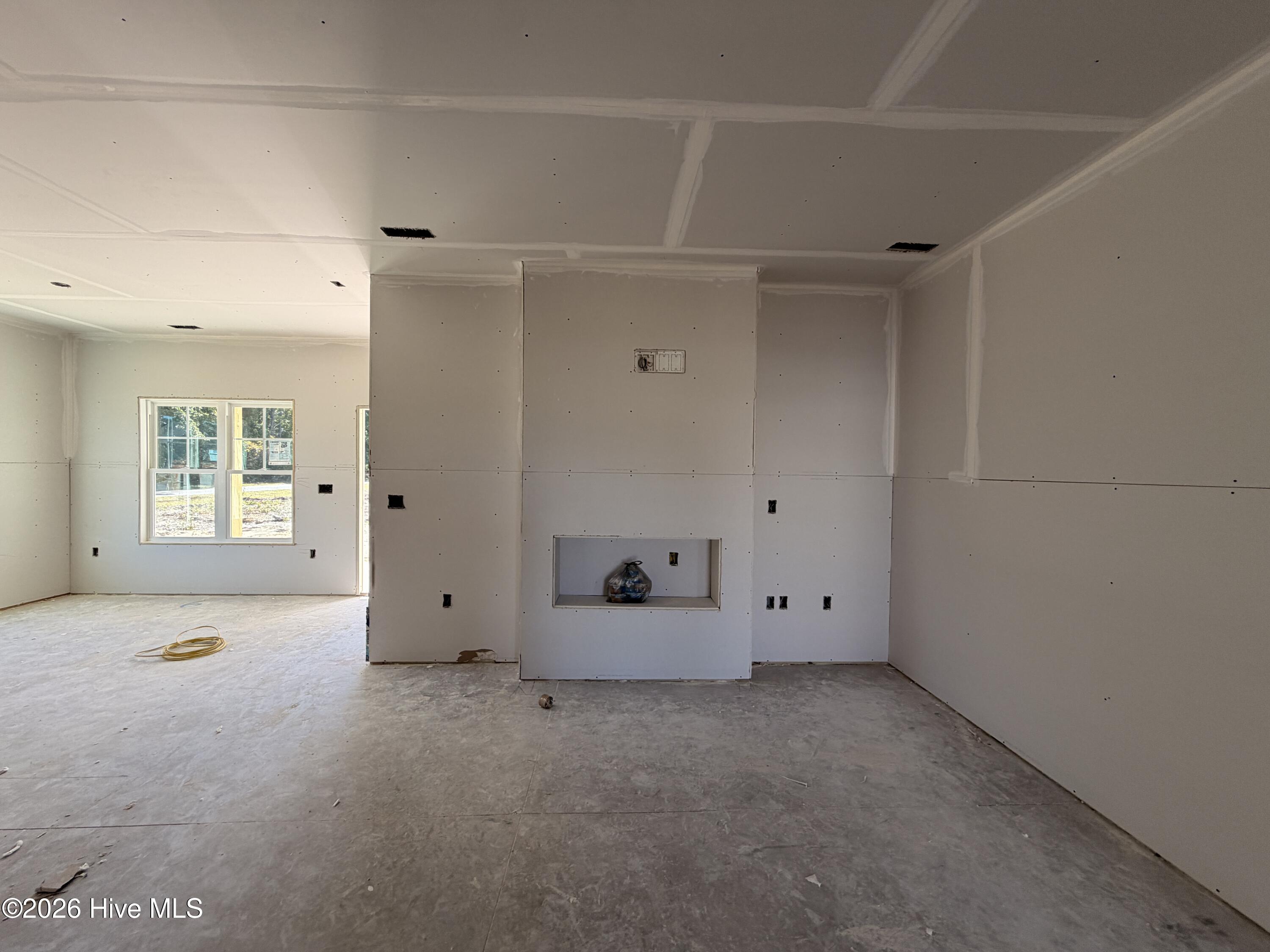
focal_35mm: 14
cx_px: 635
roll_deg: -2.7
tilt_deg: +1.6
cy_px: 476
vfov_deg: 85.7
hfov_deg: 102.1
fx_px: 514
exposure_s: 1/121
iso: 80
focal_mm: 2.22
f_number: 2.2
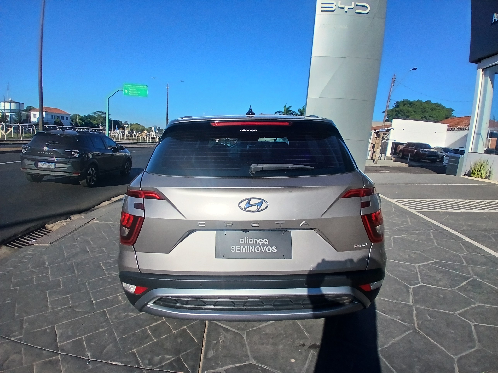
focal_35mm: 17
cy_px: 186
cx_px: 249
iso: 50
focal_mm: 1.4
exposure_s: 1/1577
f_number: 2.2
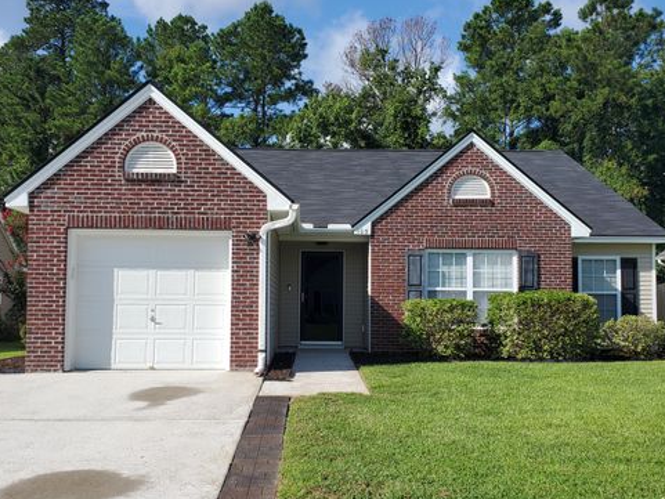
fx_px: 519
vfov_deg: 51.4
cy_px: 254
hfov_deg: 65.3
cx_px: 336
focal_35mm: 27
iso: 50
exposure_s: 1/1540
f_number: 2.4
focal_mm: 4.3
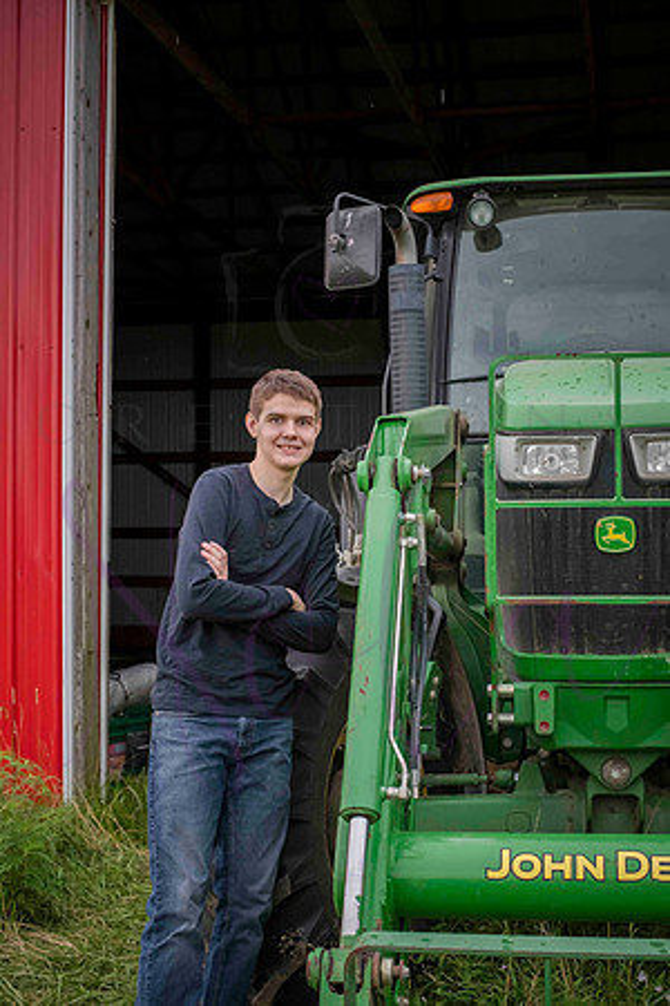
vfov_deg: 39.6
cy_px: 503
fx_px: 1396
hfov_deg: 27.0
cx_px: 335
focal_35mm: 50
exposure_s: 1/320
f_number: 5.6
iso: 640
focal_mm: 50
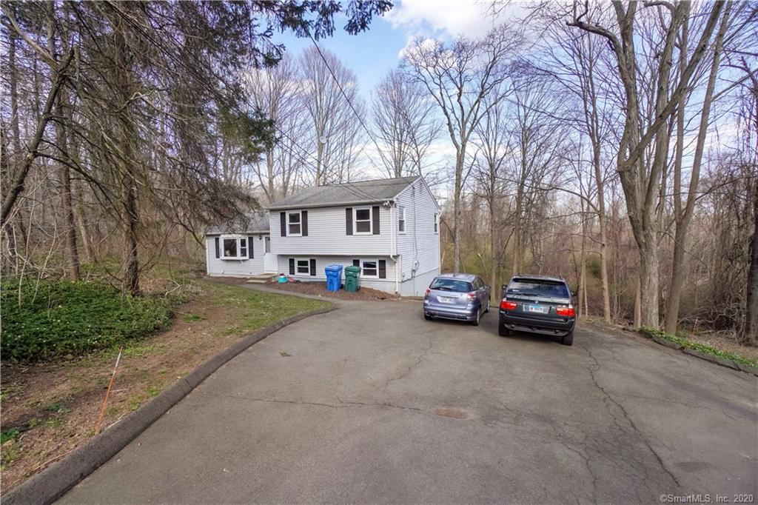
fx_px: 316
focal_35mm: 15
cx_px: 379
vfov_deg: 77.3
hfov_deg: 100.4
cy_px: 252
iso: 160
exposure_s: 1/160
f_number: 9
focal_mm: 10
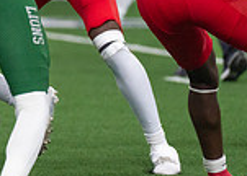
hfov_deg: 2.3
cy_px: -90
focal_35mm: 863
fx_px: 6057
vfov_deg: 1.7
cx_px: -195
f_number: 2.8
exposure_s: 1/1000
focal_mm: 200
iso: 1600
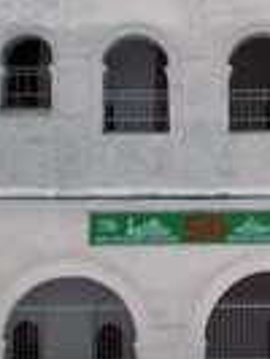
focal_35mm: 216
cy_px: -262
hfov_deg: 6.9
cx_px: 254
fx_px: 2243
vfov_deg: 8.8
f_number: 2.8
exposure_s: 1/30
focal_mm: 8.3
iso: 200
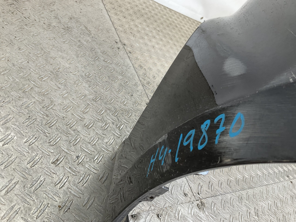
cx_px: 148
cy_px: 111
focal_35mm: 29
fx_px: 248
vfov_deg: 48.2
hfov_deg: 61.7
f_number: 1.8
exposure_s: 1/100
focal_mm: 3
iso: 20
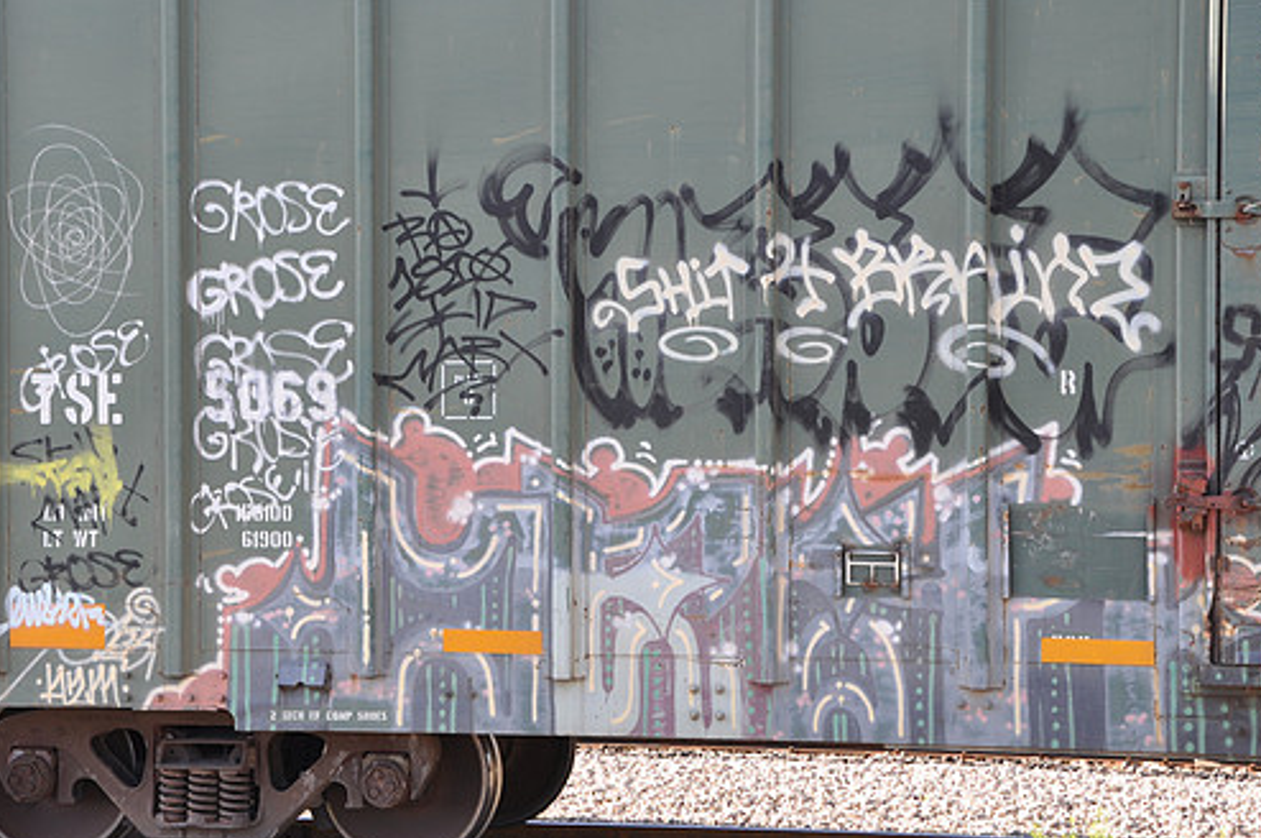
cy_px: 405
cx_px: 587
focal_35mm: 88
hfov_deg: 23.1
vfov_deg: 15.5
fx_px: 3078
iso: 200
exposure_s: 1/80
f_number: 9
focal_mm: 50
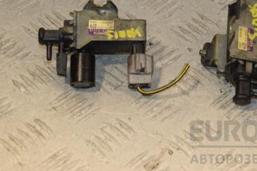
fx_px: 991
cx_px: 177
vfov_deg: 9.8
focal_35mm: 139
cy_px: 40
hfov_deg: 14.7
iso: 800
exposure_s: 1/200
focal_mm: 58
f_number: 7.1
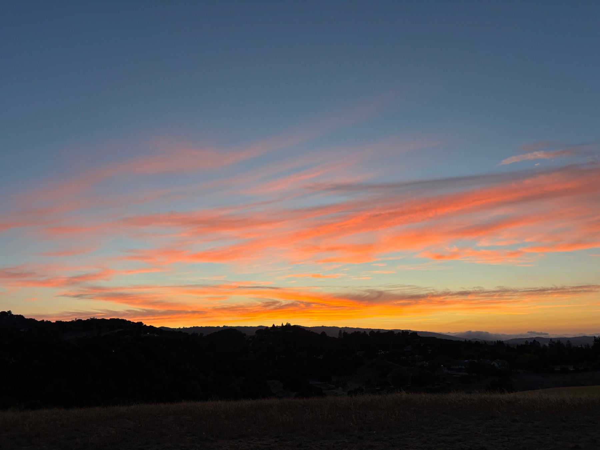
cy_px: 225
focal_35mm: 26
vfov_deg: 53.1
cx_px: 300
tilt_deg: +14.0
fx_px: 451
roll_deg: +1.3
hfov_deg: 67.3
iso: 40
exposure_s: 1/209
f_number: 1.6
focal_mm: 5.96
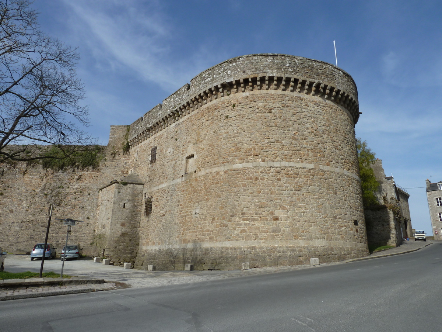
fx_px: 319
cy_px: 166
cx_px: 221
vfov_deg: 54.9
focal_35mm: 25
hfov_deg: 69.4
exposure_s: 1/400
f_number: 5.6
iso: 80
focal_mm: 4.1
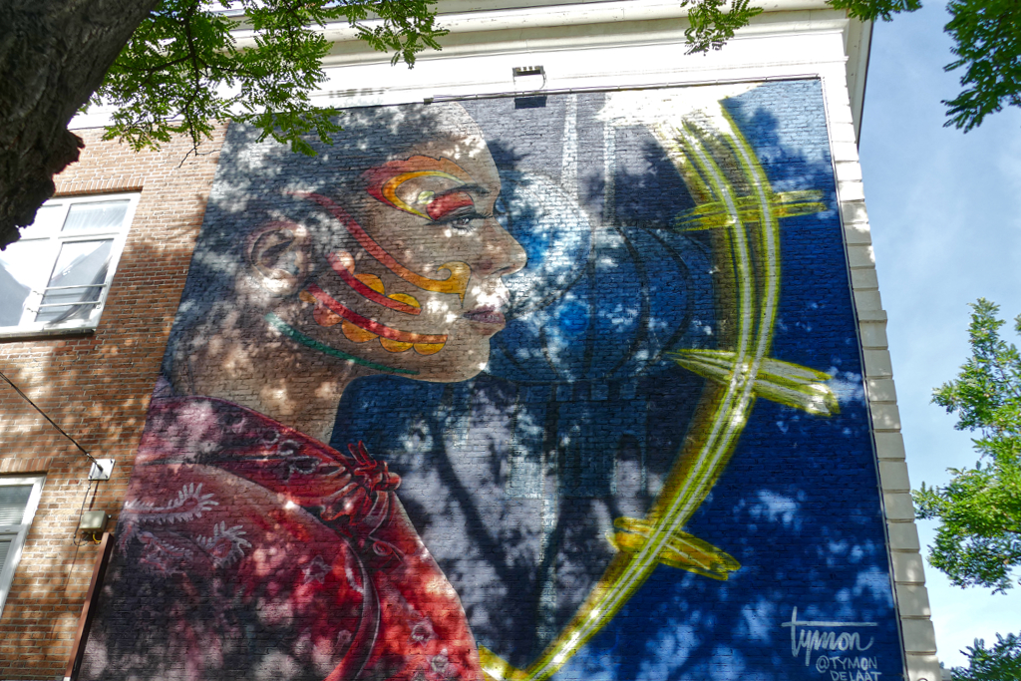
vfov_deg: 35.1
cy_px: 340
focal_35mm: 38
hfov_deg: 50.7
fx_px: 1078
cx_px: 510
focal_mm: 13.7
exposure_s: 1/500
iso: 125
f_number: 3.1
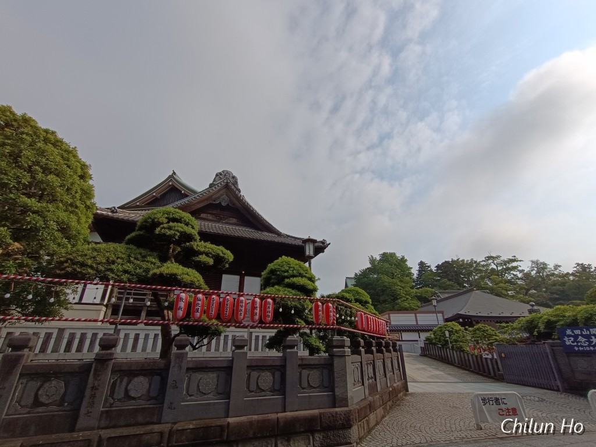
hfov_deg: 94.5
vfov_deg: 78.1
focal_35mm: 16
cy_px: 224
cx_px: 298
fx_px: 275
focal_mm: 1.66
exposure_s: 1/2525
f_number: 2.2
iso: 51
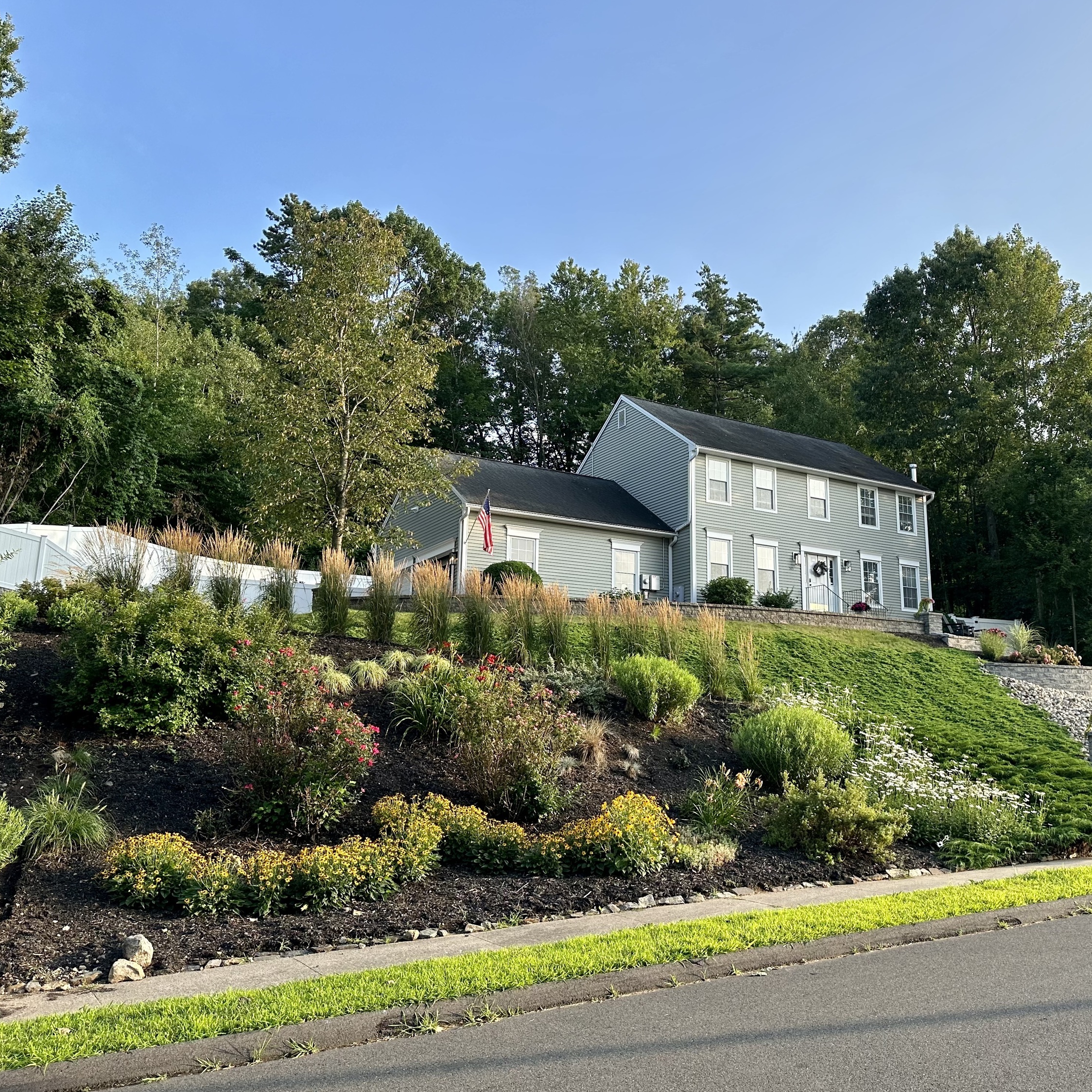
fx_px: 1035
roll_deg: +0.7
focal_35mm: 29
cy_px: 541
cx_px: 681
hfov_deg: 55.0
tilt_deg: +11.3
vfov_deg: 55.6
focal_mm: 6.86
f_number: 1.78
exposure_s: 1/1289
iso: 80
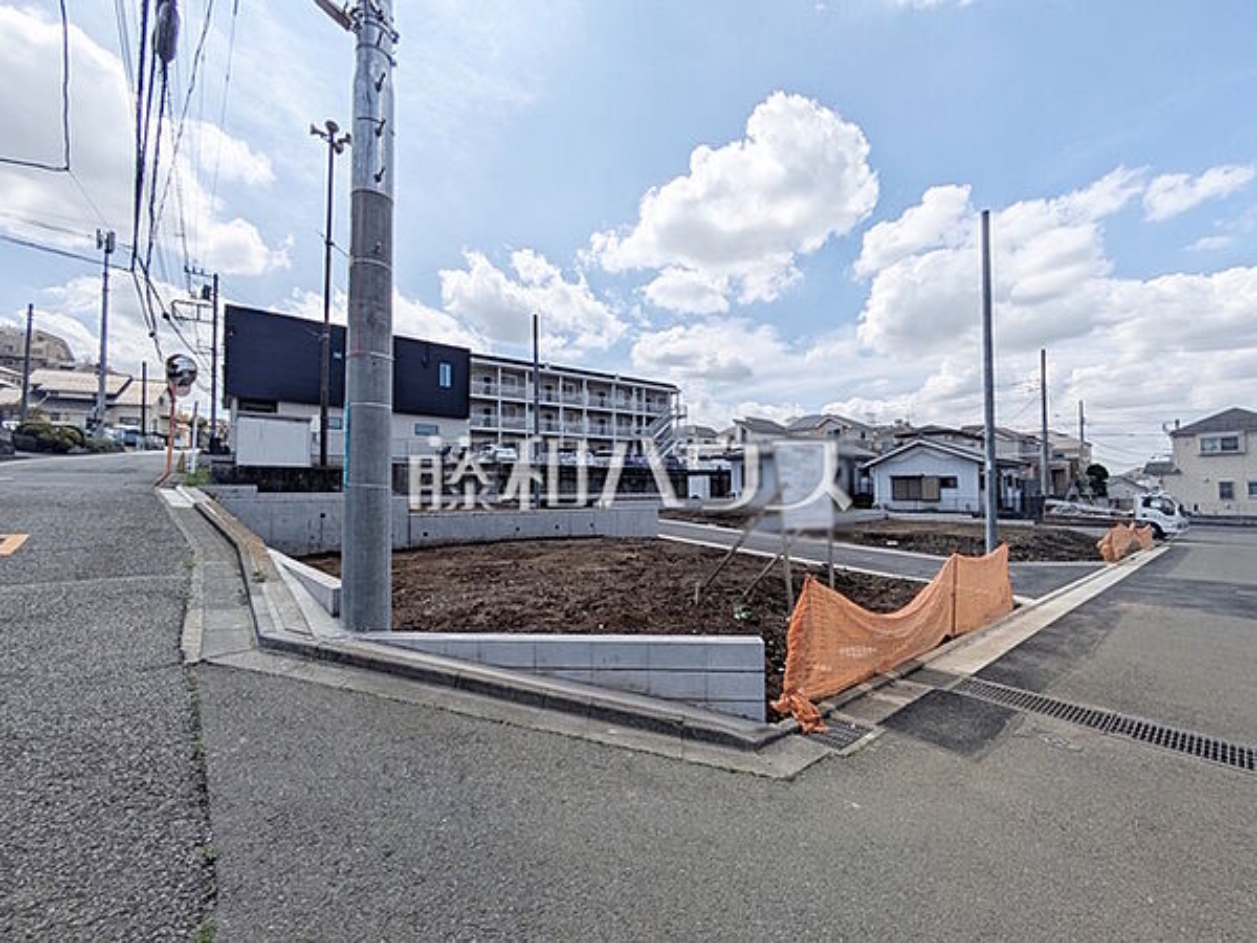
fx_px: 508
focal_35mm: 14
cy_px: 472
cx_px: 628
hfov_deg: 102.1
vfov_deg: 85.7
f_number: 2.2
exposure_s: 1/3846
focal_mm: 1.83
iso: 50
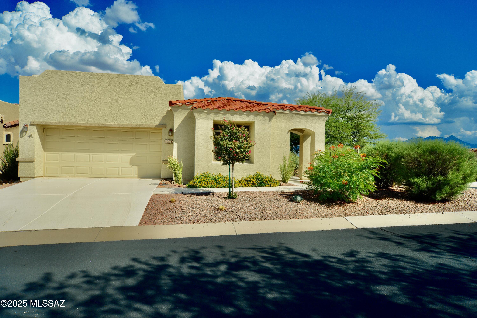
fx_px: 305
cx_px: 238
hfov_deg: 76.1
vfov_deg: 55.1
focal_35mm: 23
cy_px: 159
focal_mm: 23
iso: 200
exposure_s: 1/320
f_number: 13
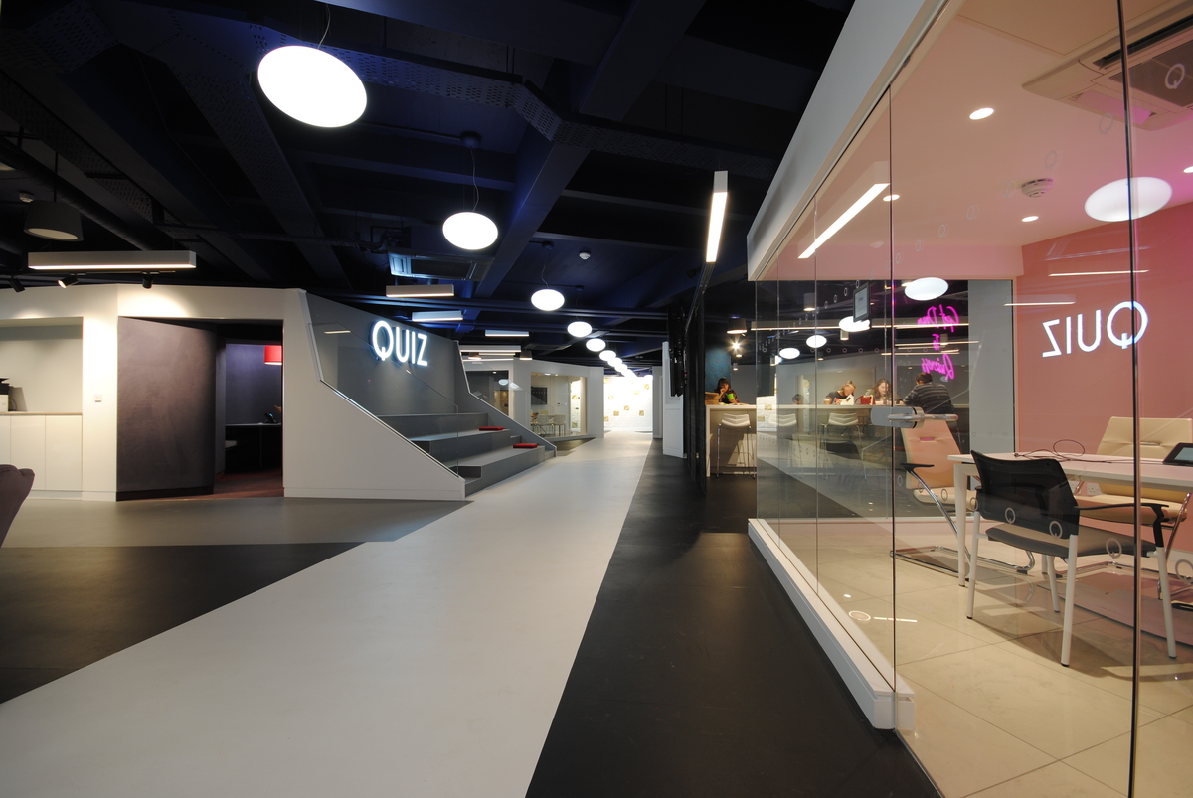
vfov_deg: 77.5
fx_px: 498
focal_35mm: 15
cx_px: 596
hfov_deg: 100.3
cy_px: 399
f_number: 7.1
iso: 100
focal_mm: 10
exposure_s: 1/5
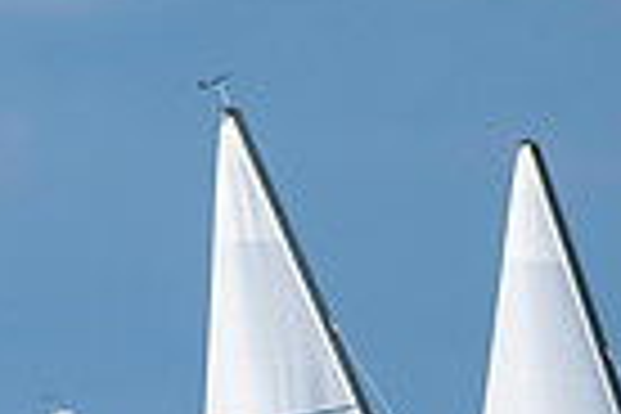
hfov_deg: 1.1
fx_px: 33100
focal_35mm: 1919
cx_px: -297
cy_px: 731
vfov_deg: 0.7
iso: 200
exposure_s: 1/4000
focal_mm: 300
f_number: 5
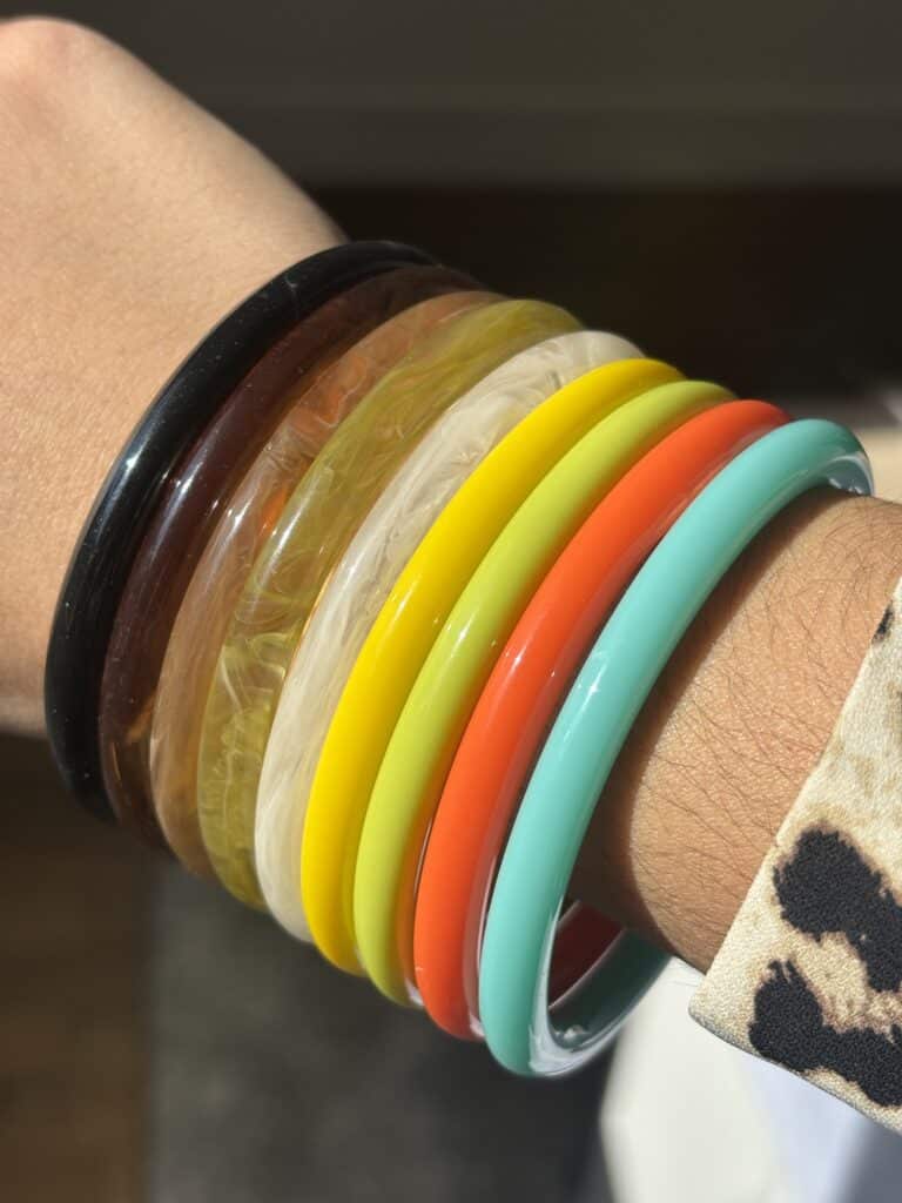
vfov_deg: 36.8
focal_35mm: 52
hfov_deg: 28.0
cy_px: 602
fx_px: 1807
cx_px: 451
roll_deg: -6.0
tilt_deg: -44.2
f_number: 1.6
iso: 40
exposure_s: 1/2451
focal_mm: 5.96
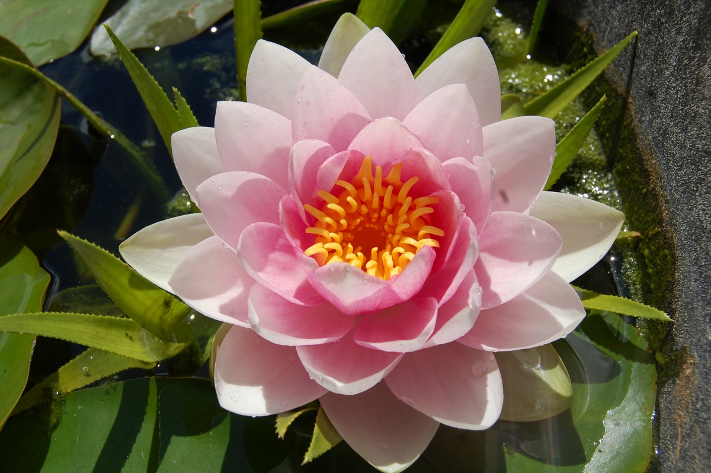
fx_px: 888
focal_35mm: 45
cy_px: 236
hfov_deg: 43.6
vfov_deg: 29.8
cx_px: 356
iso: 200
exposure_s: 1/400
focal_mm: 30
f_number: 10
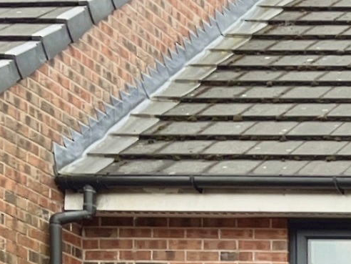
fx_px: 1551
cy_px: 411
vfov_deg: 9.4
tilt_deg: +8.0
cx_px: 992
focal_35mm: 153
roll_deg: +0.2
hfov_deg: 10.1
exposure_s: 1/140
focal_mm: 4.2
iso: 32
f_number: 1.6
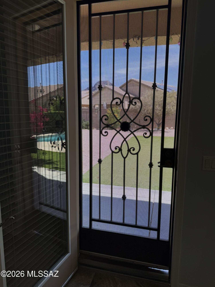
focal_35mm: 24
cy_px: 144
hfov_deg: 56.8
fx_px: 199
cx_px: 108
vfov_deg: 71.6
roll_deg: -0.8
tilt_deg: -9.1
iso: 80
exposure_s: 1/381
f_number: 1.78
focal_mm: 6.76
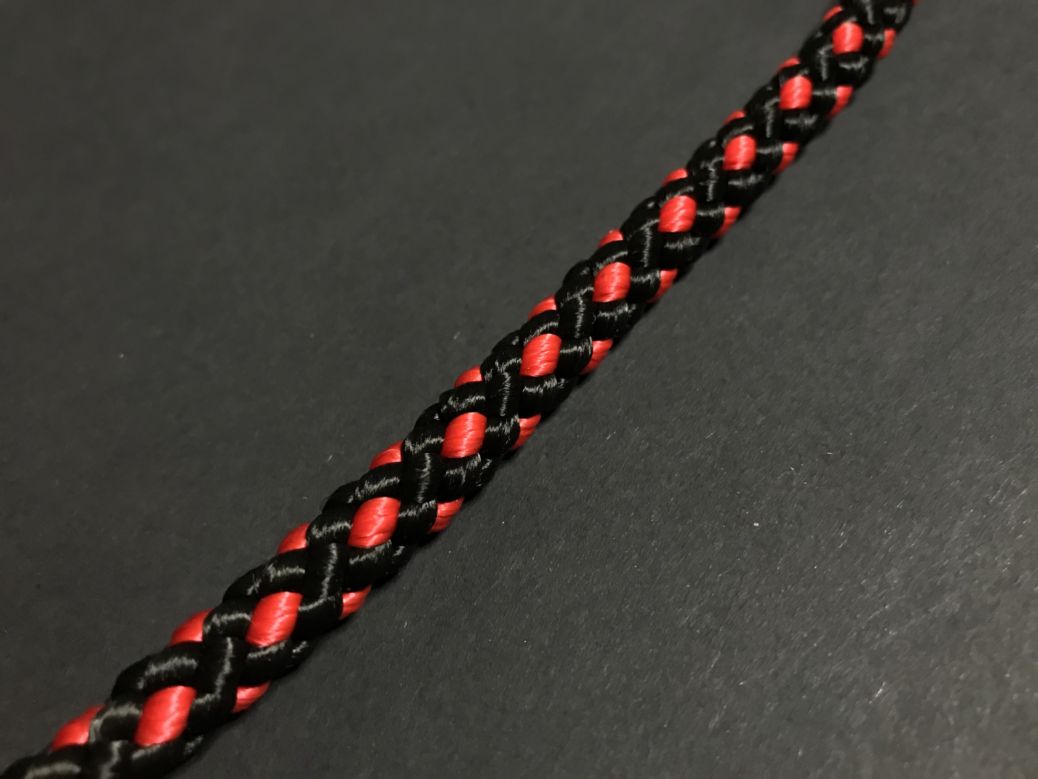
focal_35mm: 28
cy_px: 390
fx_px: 840
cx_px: 519
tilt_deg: -54.4
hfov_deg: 63.4
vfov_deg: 49.7
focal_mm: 3.99
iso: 80
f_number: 1.8
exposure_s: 1/17
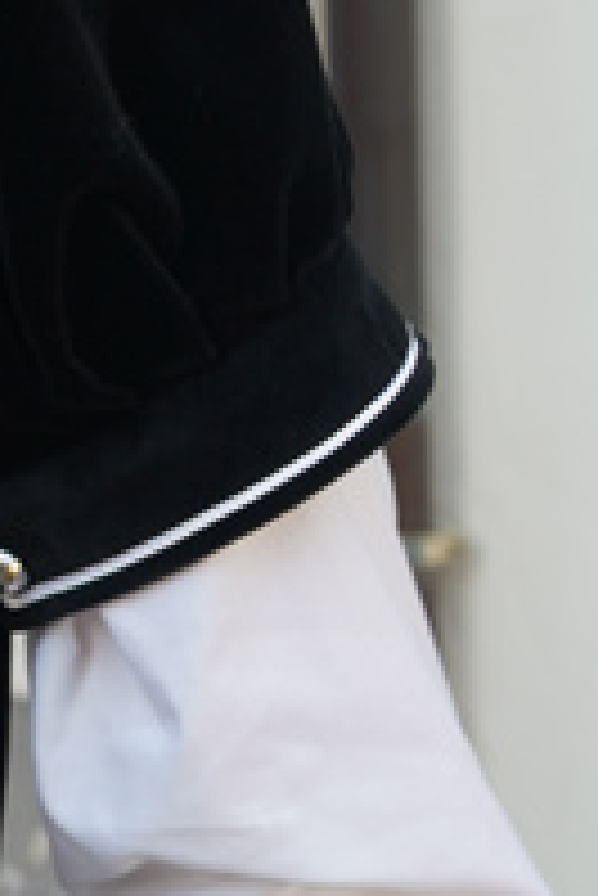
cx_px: -1650
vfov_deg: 10.9
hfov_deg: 6.3
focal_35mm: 185
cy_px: -252
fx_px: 4601
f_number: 5
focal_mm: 36
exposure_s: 1/60
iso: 100
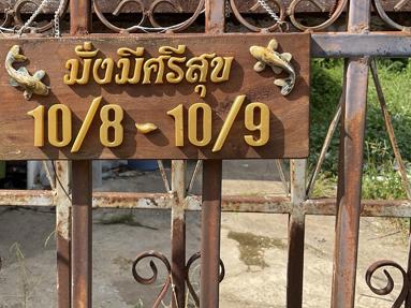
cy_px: 111
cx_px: 147
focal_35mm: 50
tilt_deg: -8.4
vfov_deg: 29.0
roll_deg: -0.3
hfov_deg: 37.9
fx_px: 593
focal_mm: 3
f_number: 1.8
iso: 16
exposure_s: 1/1015
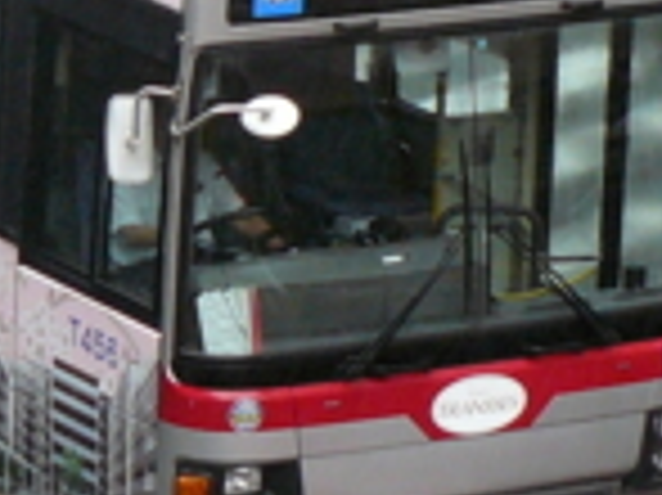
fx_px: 5924
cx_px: -90
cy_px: 54
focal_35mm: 310
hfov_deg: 6.4
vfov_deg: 4.8
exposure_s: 1/160
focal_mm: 10.5
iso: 200
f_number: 3.2
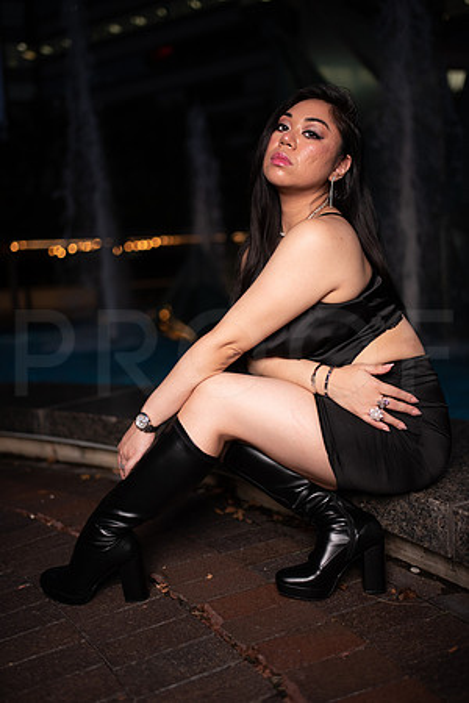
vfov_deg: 54.4
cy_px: 352
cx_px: 234
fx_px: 684
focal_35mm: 35
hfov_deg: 37.9
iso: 640
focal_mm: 35
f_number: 1.4
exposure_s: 1/1000
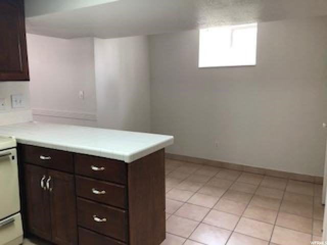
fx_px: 265
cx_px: 164
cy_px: 122
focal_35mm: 28
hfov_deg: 63.4
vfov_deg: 49.7
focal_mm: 4
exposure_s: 1/30
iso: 32
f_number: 1.8
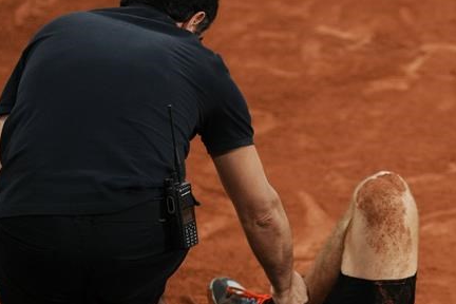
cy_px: 334
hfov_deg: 2.2
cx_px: 467
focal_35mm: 948
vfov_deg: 1.5
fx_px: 12007
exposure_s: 1/2000
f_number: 2.8
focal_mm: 400
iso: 1250
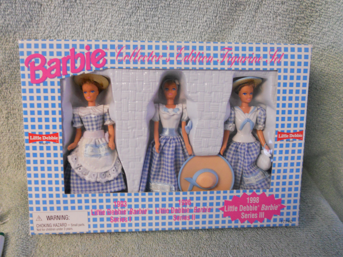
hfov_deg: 56.8
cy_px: 128
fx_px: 317
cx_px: 172
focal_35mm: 32
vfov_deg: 44.2
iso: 400
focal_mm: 5.8
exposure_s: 1/30
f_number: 3.5
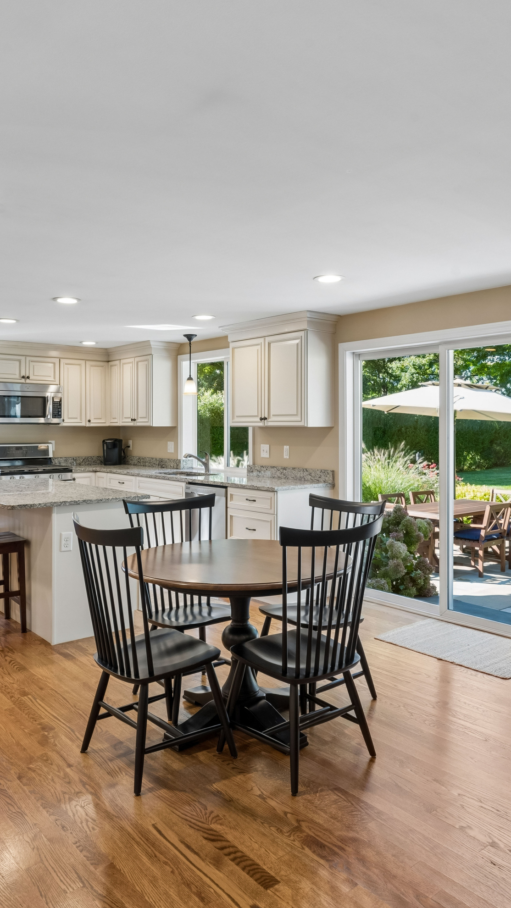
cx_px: 266
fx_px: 646
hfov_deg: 43.2
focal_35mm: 27
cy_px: 447
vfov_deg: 70.2
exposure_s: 1/6
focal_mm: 16.5
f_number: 13
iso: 400
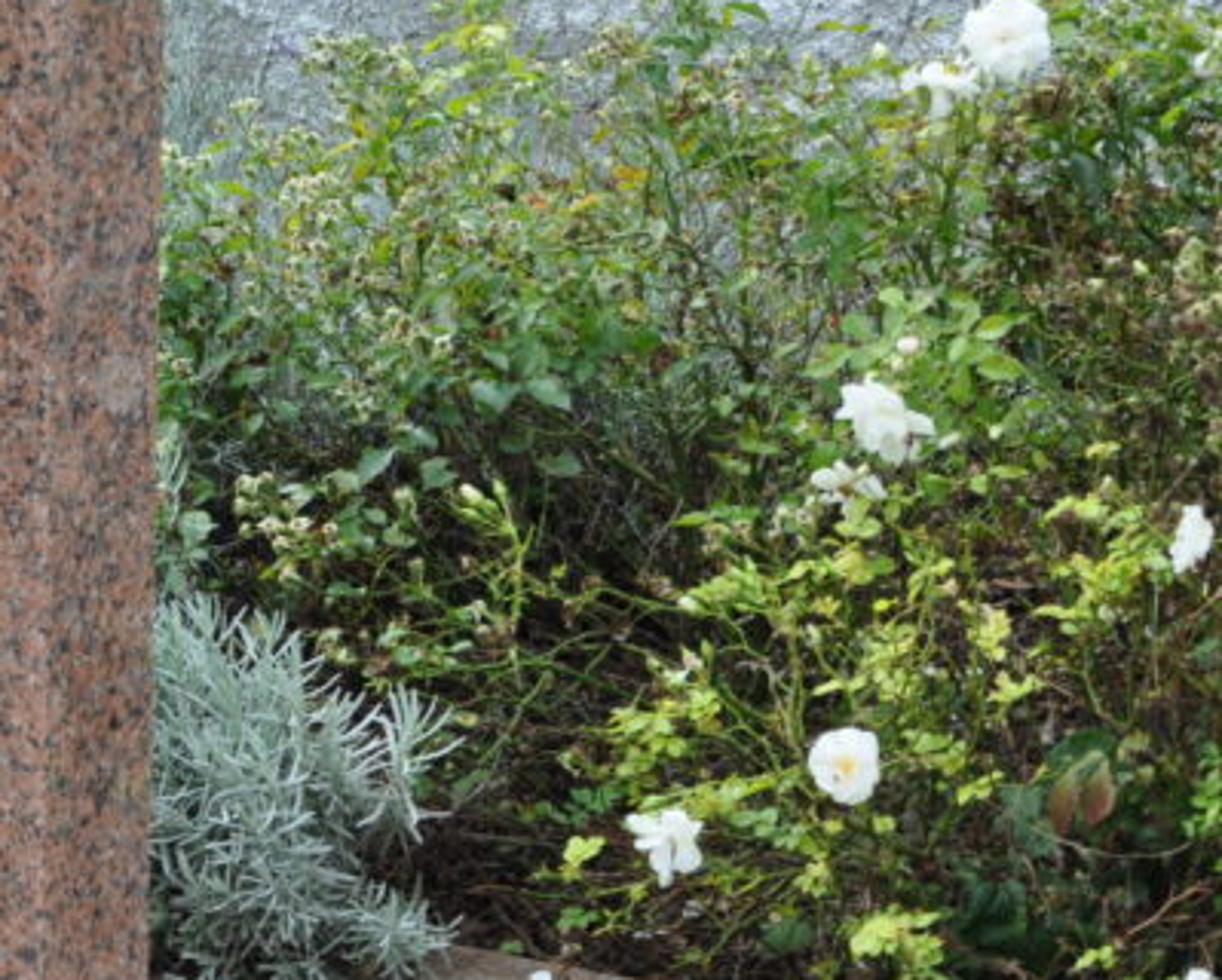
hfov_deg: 11.8
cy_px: 441
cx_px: -3
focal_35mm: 162
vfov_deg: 9.5
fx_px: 5872
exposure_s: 1/80
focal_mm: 45
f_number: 9
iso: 200
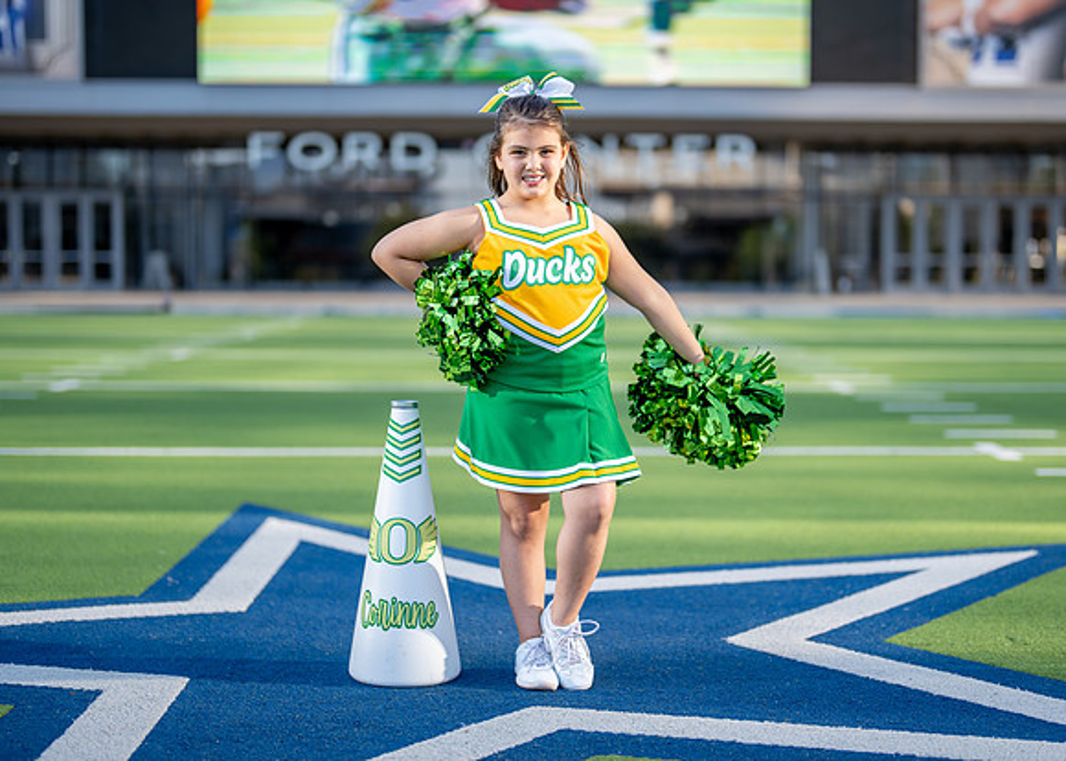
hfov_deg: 31.5
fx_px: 1890
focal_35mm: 62
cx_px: 577
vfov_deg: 22.8
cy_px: 389
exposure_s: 1/2500
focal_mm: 50
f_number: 1.2
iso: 100
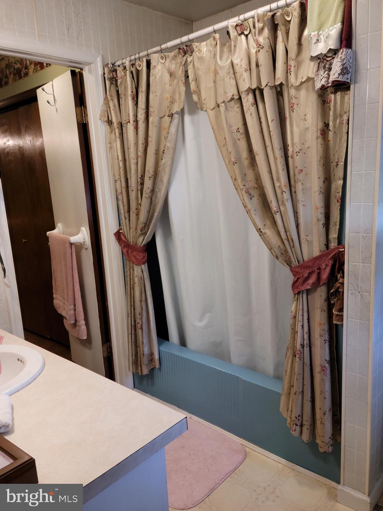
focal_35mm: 28
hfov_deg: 49.7
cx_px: 192
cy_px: 256
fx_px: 413
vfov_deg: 63.4
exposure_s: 1/60
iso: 160
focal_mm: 5.9
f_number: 2
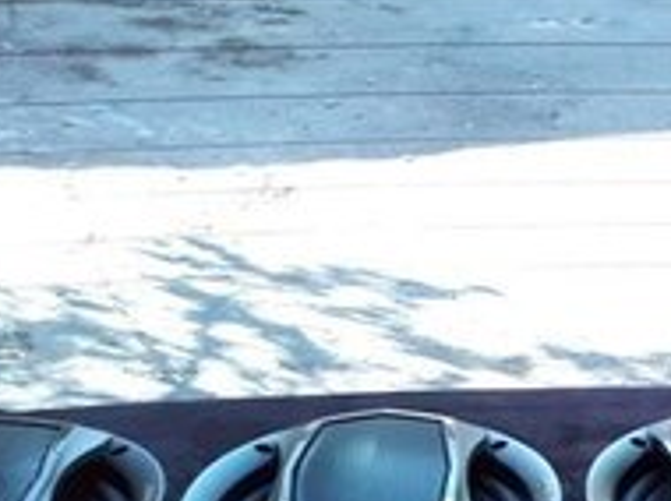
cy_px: 665
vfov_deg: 14.9
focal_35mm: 94
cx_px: 883
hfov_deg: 19.2
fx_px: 1820
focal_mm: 3.6
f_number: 1.9
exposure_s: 1/17
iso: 200
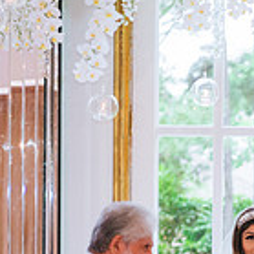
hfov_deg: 9.3
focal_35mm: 185
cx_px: 294
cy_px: 332
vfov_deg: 9.3
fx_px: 1536
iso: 1250
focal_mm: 52
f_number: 2.8
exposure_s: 1/250
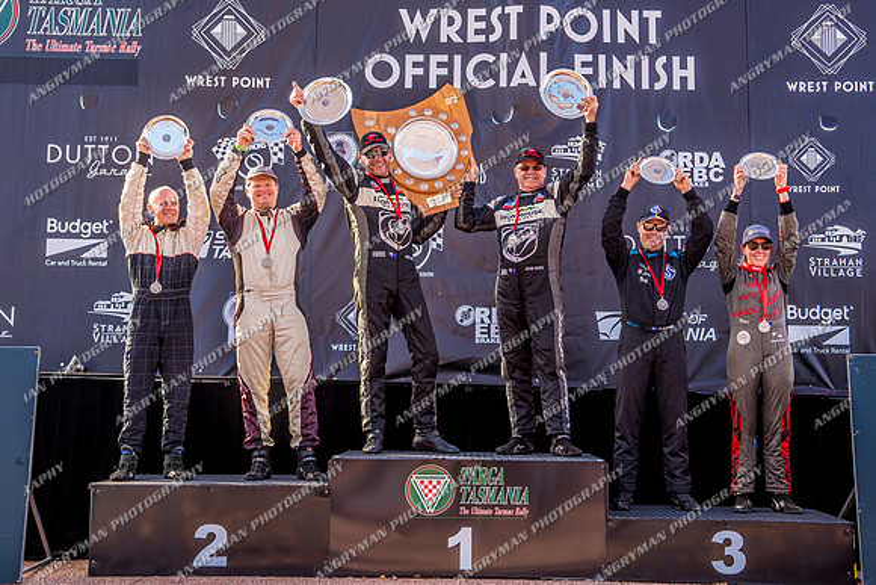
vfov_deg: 25.3
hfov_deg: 37.2
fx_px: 1302
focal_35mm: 53
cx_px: 438
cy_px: 292
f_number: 5.6
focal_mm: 35
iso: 200
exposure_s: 1/250
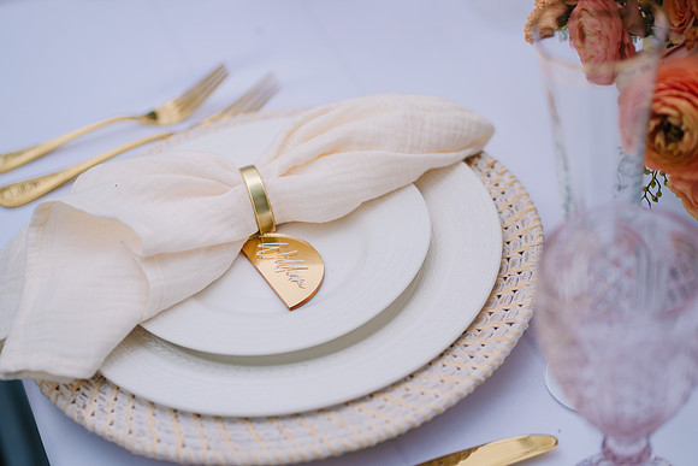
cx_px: 349
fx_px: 1648
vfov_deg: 16.1
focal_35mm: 85
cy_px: 233
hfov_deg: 23.9
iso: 50
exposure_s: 1/200
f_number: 2.8
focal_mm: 85
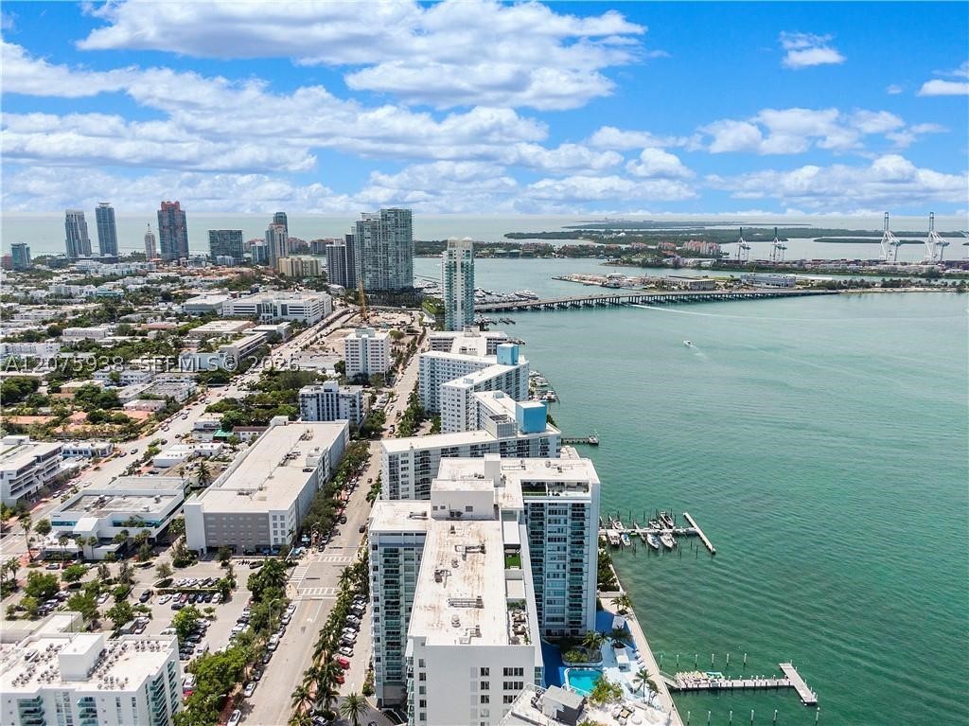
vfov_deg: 56.8
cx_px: 484
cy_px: 363
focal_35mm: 24
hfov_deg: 71.6
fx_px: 672
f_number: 2.8
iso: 100
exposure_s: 1/3200
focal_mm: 4.39
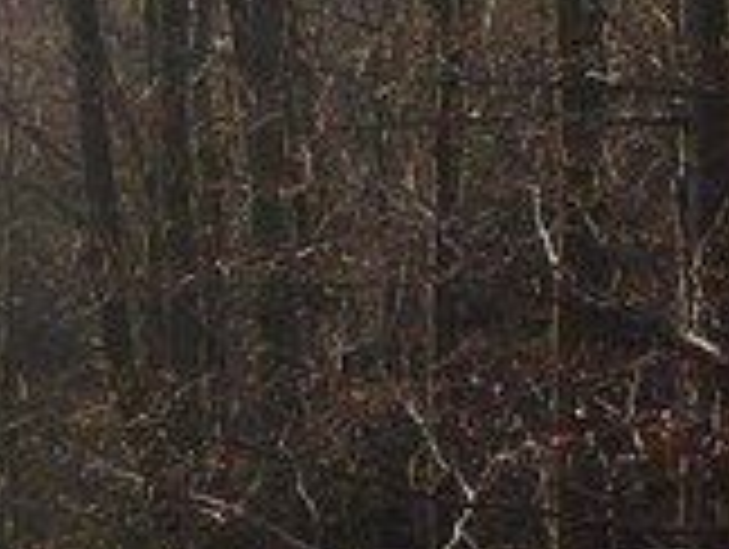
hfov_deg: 13.5
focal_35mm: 146
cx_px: 266
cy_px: 252
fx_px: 3079
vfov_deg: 10.2
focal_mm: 5.7
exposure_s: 1/200
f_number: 2.8
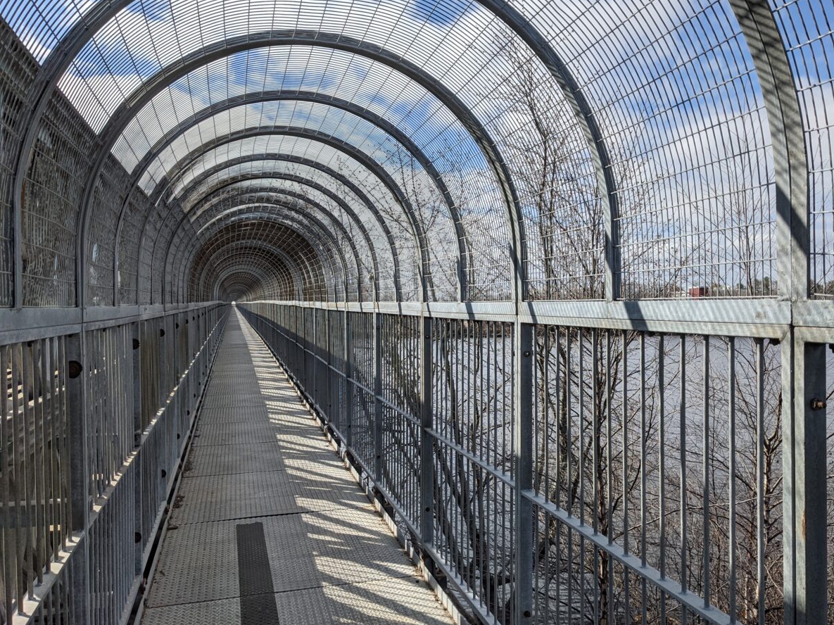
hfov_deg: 58.1
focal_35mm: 31
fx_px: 747
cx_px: 474
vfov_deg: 45.4
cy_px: 311
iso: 66
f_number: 1.73
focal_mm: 4.38
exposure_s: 1/4695
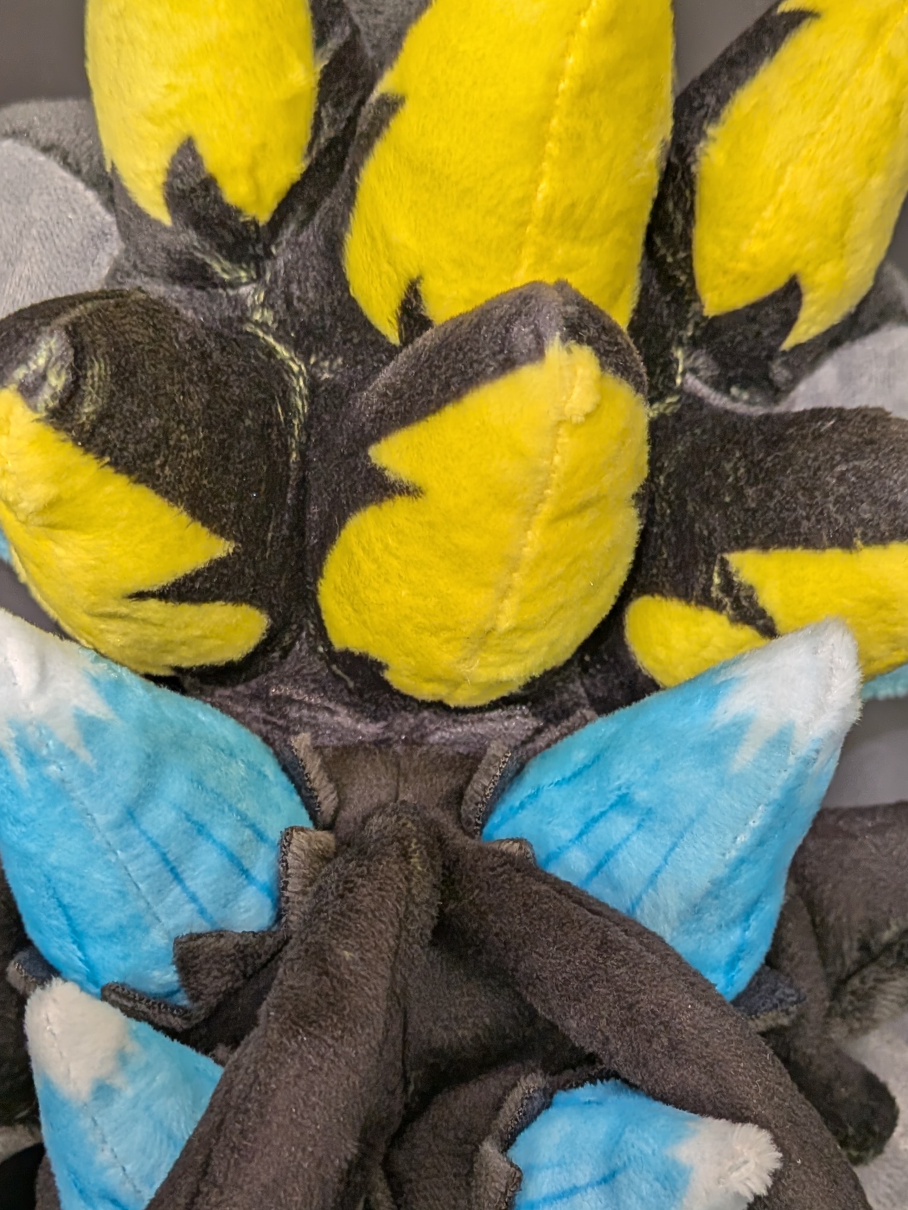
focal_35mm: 47
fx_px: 1644
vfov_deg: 39.9
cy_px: 811
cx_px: 510
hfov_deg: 30.8
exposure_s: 1/120
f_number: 1.7
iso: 78
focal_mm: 4.53
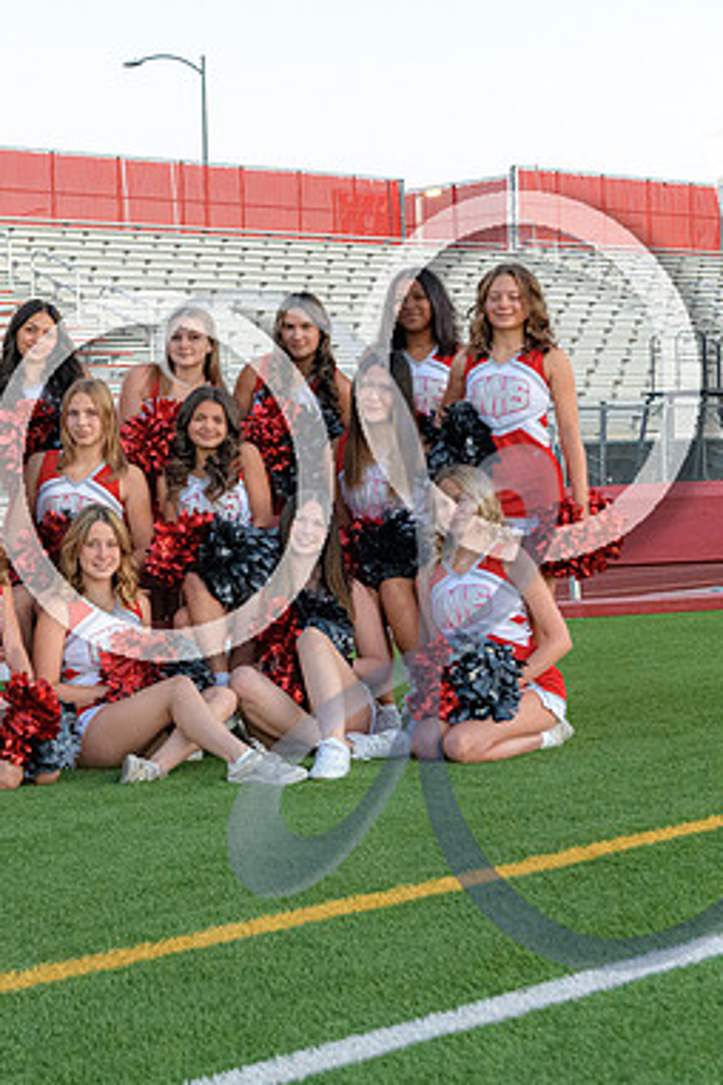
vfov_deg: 27.7
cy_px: 548
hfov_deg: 18.5
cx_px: 159
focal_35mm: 73
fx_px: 2199
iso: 3600
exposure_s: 1/250
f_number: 4
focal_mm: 48
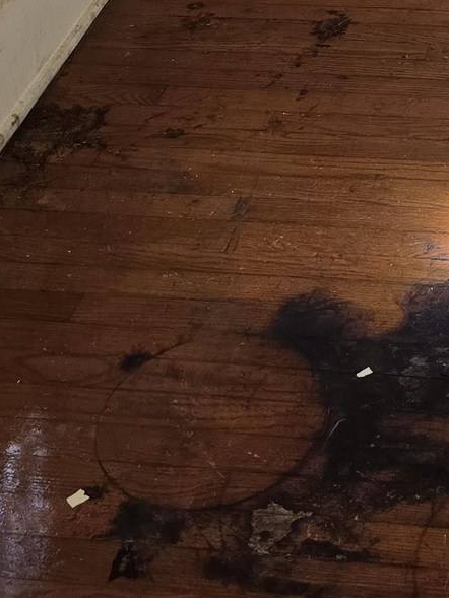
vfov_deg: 17.9
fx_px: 1556
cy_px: -446
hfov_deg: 15.8
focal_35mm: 90
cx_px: 527
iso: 160
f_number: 1.7
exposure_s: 1/120
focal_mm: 6.3
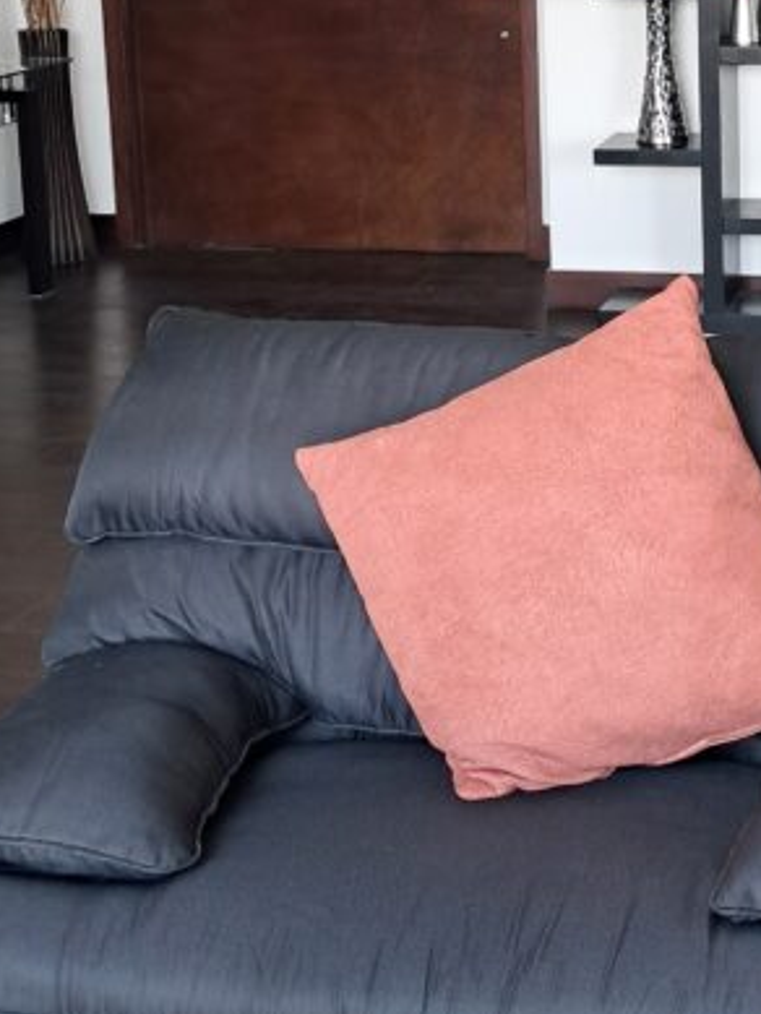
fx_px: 2080
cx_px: 709
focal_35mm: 71
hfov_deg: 20.3
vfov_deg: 26.9
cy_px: 219
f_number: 1.8
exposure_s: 1/60
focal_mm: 4
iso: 100
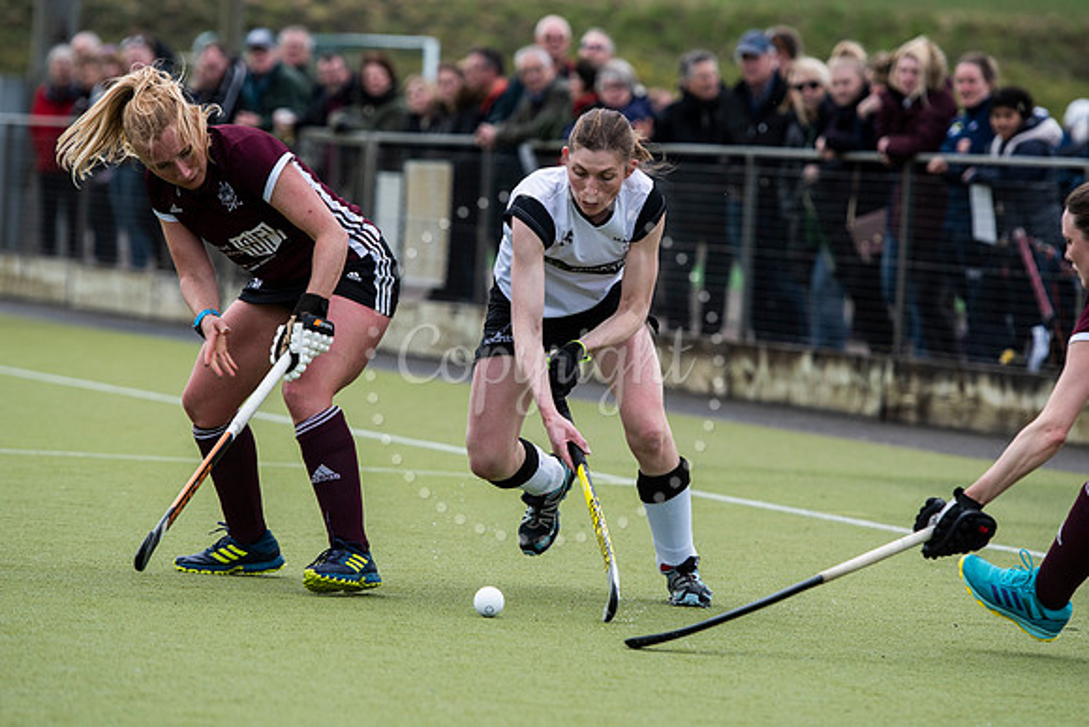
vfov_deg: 5.2
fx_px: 7942
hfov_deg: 7.8
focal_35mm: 262
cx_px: 544
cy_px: 364
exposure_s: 1/1250
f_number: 3.2
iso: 200
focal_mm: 175
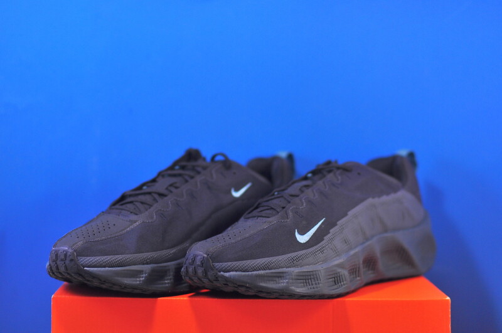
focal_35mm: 75
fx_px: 1044
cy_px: 166
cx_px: 251
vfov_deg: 18.1
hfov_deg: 27.0
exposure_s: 1/320
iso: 250
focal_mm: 50
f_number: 2.2
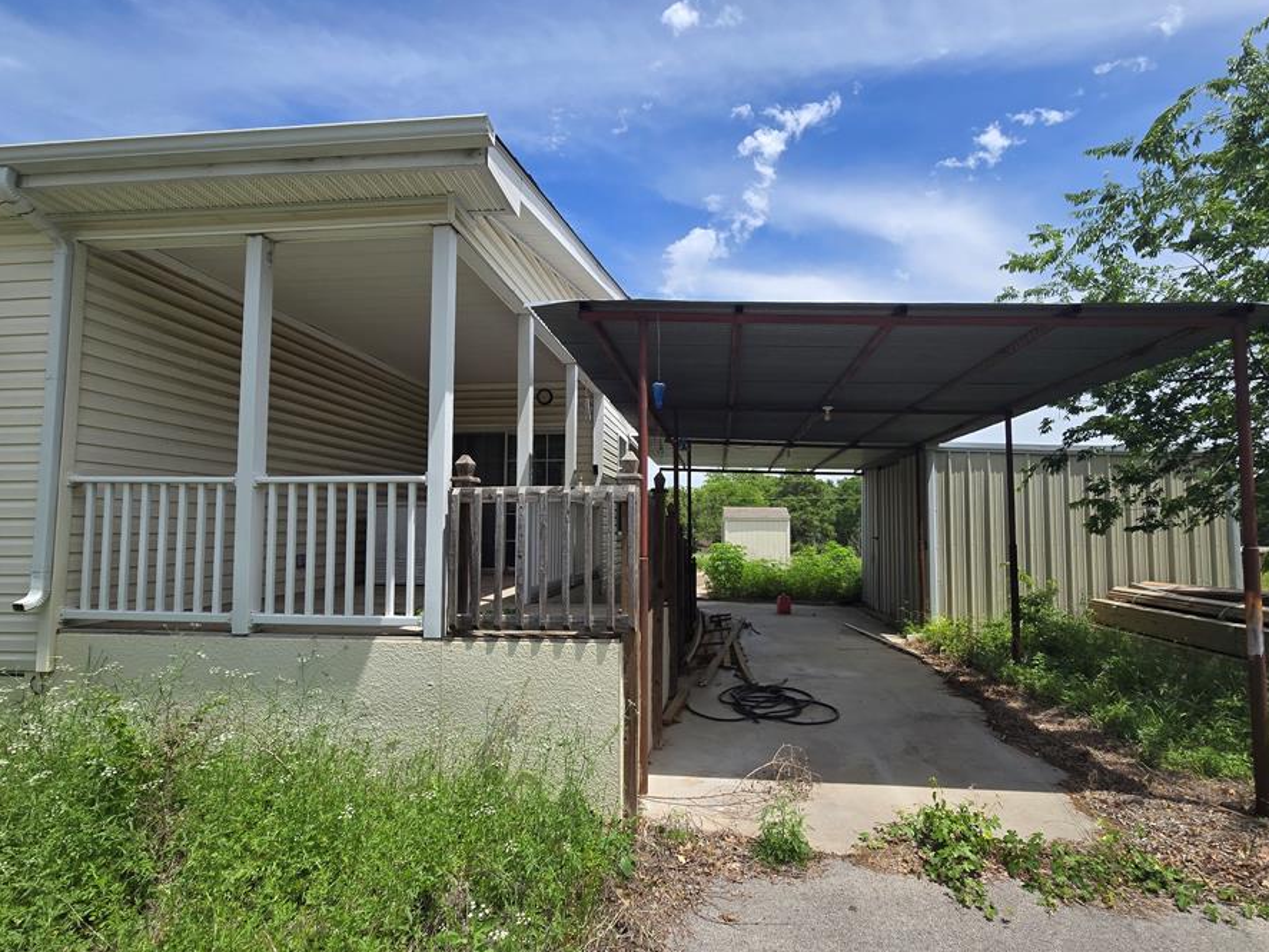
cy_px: 495
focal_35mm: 15
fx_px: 550
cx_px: 662
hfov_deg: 98.1
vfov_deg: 81.7
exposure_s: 1/2321
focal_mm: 2.2
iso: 50
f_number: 2.2
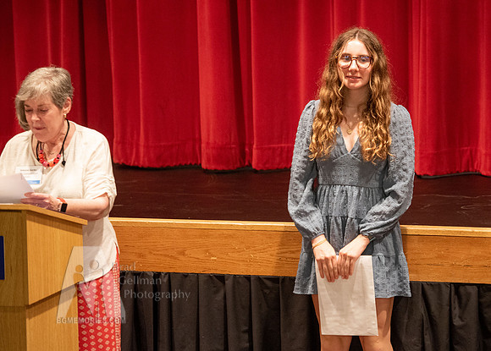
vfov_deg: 8.3
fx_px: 2433
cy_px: 169
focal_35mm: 174
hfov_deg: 11.5
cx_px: 324
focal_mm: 135
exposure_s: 1/80
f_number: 2.8
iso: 2500
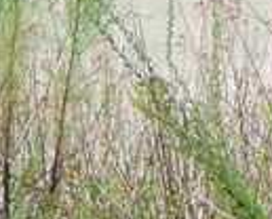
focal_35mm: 1197
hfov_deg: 1.6
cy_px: -234
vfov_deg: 1.3
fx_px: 9665
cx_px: 538
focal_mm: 27.6
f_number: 4.4
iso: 100
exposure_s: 1/160
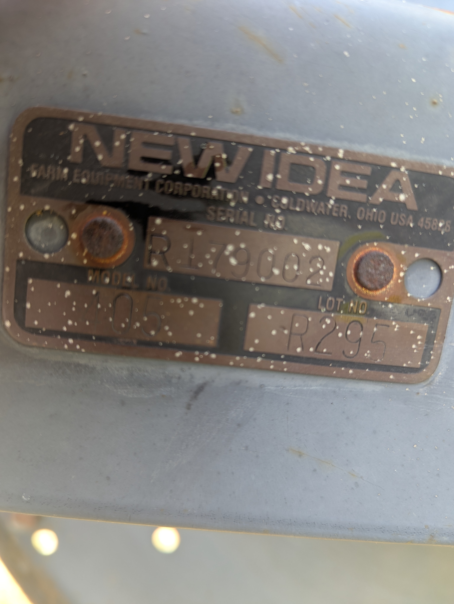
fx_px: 419
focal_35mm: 24
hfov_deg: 56.9
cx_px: 227
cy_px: 302
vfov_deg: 71.5
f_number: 1.85
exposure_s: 1/83.9
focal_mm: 6.81
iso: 55
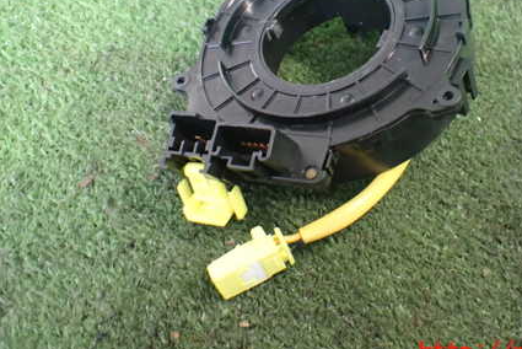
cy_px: 92
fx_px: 638
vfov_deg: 30.1
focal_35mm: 44
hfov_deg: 44.1
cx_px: 328
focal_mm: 5.4
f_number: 2.3
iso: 800
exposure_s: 1/40
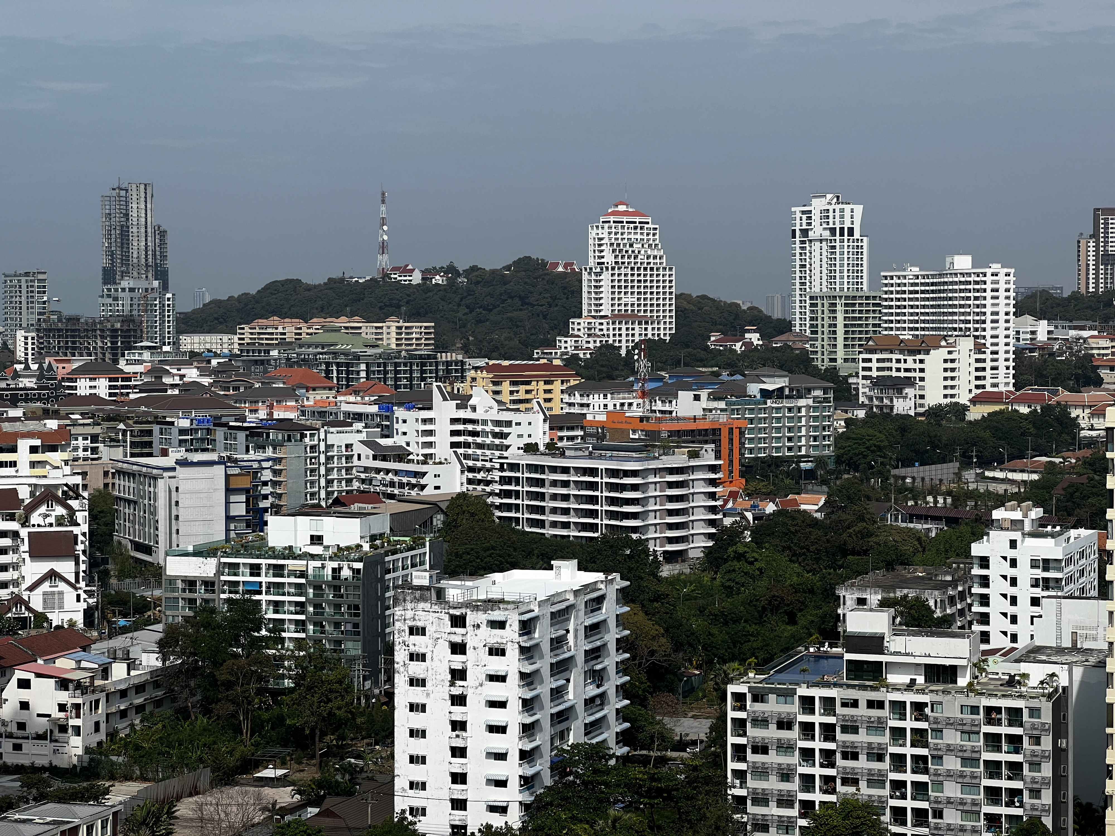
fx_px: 2480
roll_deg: +0.4
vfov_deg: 19.1
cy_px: 418
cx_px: 558
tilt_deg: -2.0
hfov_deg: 25.3
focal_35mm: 77
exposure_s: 1/1357
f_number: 2.8
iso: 32
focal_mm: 9
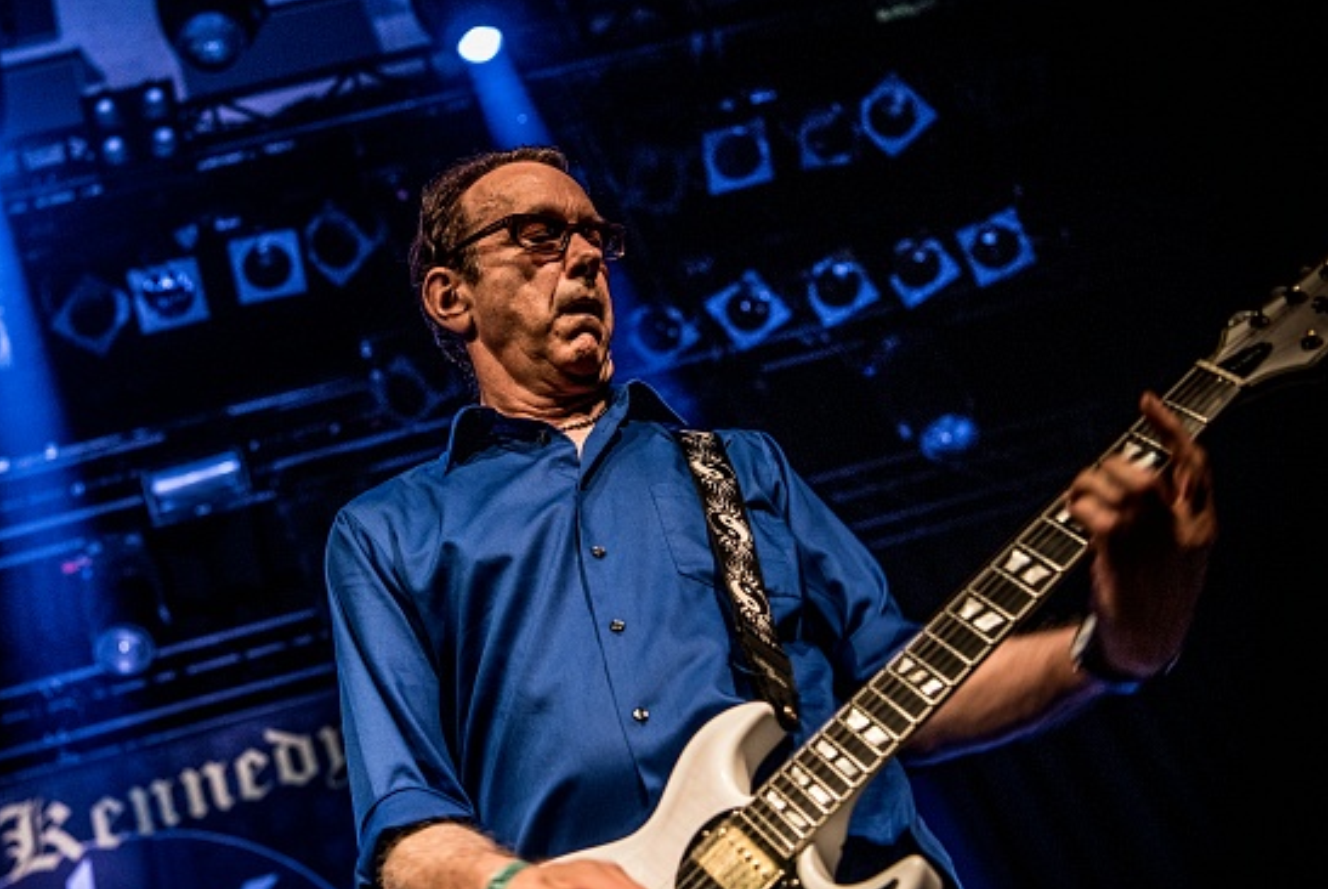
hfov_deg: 39.3
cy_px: 448
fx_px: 1846
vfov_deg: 27.1
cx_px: 488
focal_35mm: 50
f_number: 2.8
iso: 1000
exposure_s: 1/80
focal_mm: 38
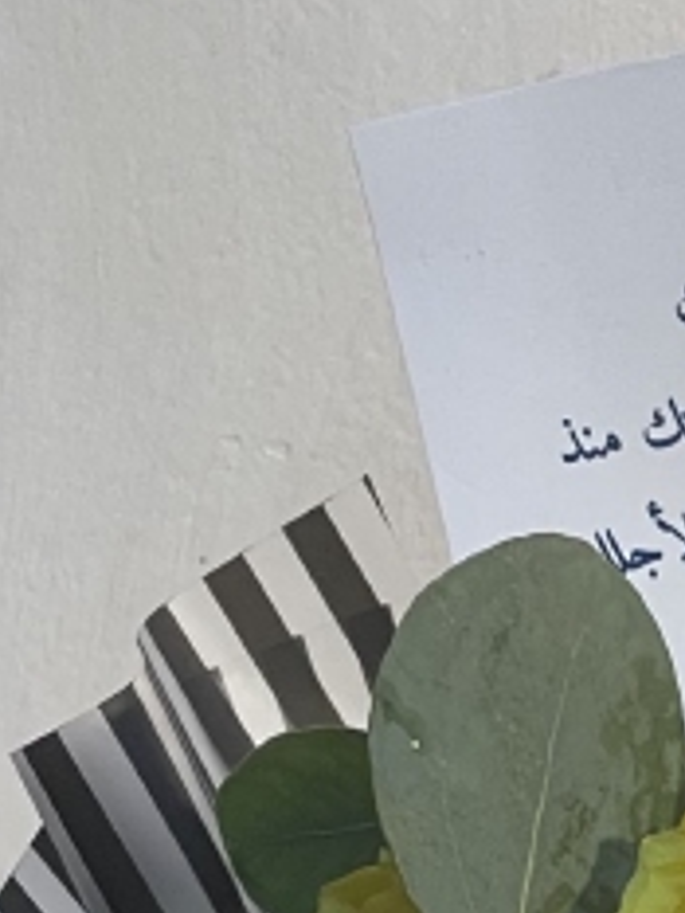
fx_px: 8699
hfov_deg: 4.5
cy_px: 2092
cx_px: 1241
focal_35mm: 330
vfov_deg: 5.8
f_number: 2.2
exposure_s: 1/100
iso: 100
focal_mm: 7.5
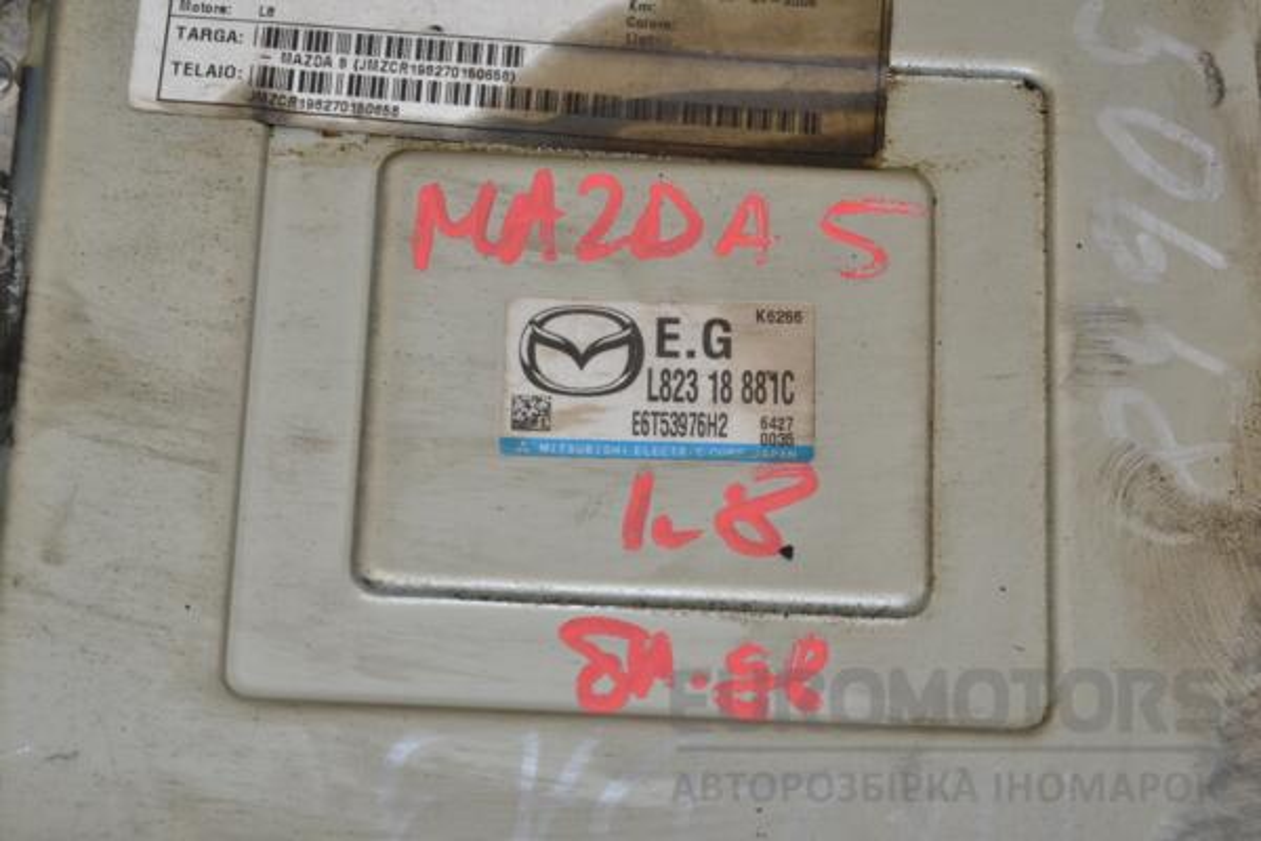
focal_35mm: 138
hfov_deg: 14.9
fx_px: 4833
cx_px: 630
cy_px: 420
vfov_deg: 9.9
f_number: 13
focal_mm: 92
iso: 800
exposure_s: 1/200
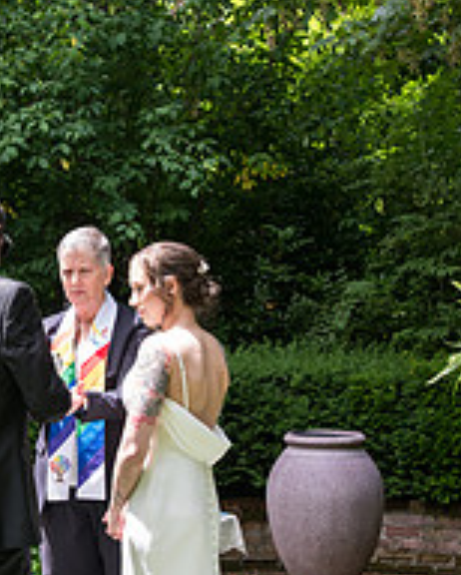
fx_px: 1447
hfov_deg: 17.7
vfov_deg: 22.4
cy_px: 334
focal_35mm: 85
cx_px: 3
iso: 500
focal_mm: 30
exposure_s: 1/400
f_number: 5
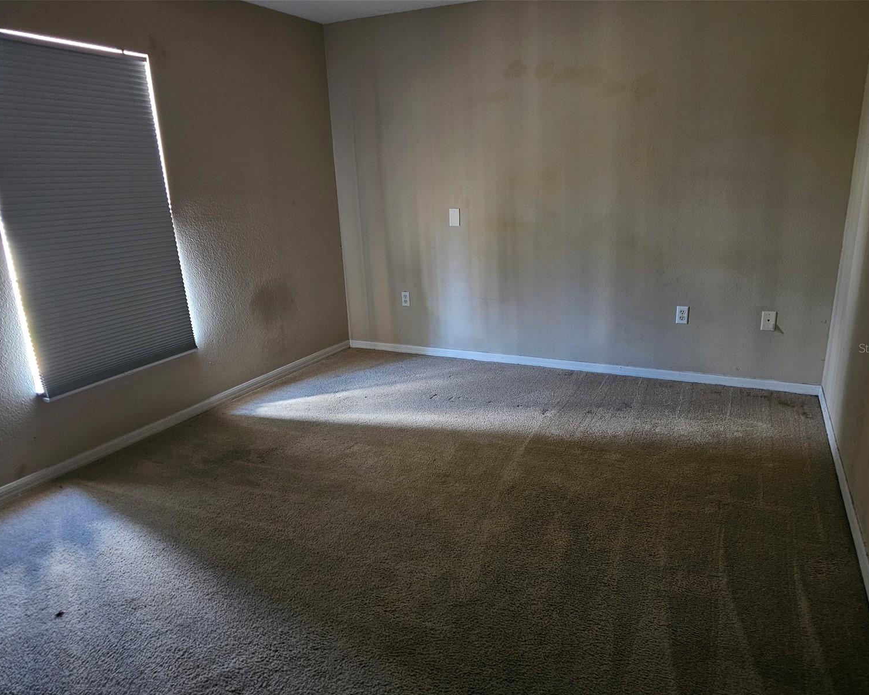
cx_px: 449
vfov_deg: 58.8
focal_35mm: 24
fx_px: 617
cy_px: 348
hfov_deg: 70.3
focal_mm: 6.3
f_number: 1.7
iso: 640
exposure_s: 1/24
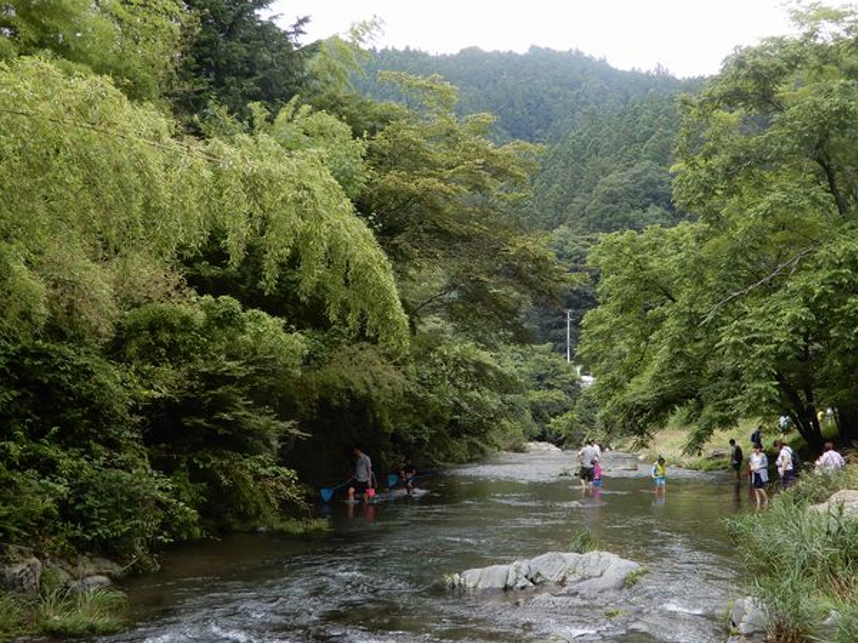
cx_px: 499
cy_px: 316
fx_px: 991
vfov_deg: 36.0
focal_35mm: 40
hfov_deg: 46.6
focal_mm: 5.4
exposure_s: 1/160
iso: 80
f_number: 3.5
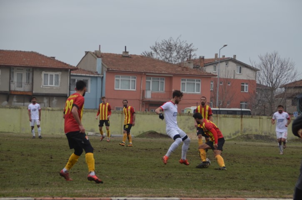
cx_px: 151
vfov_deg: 9.3
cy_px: 100
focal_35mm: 147
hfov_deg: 14.0
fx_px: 1230
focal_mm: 98
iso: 320
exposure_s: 1/500
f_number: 5.6
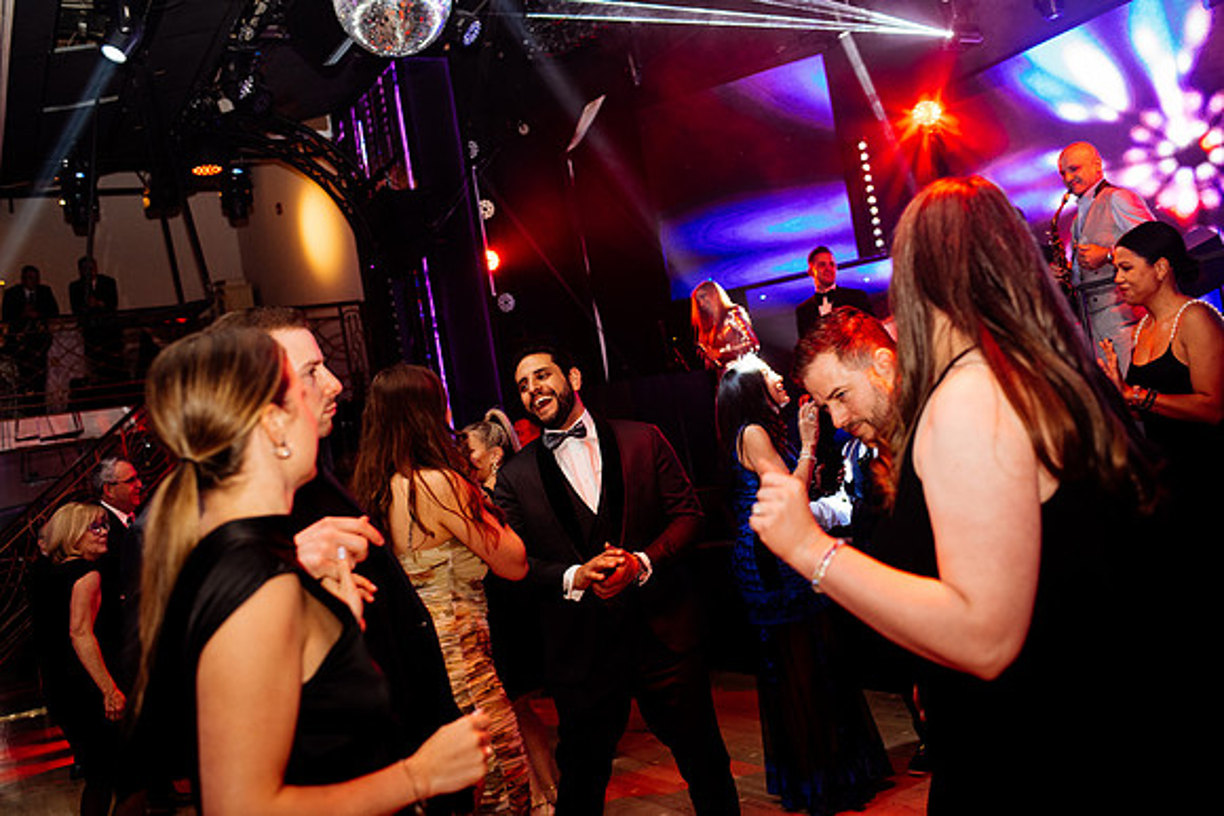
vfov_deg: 37.9
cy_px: 408
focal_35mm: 35
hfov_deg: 54.4
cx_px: 612
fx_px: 1190
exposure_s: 1/200
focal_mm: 35
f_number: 2.8
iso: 2000
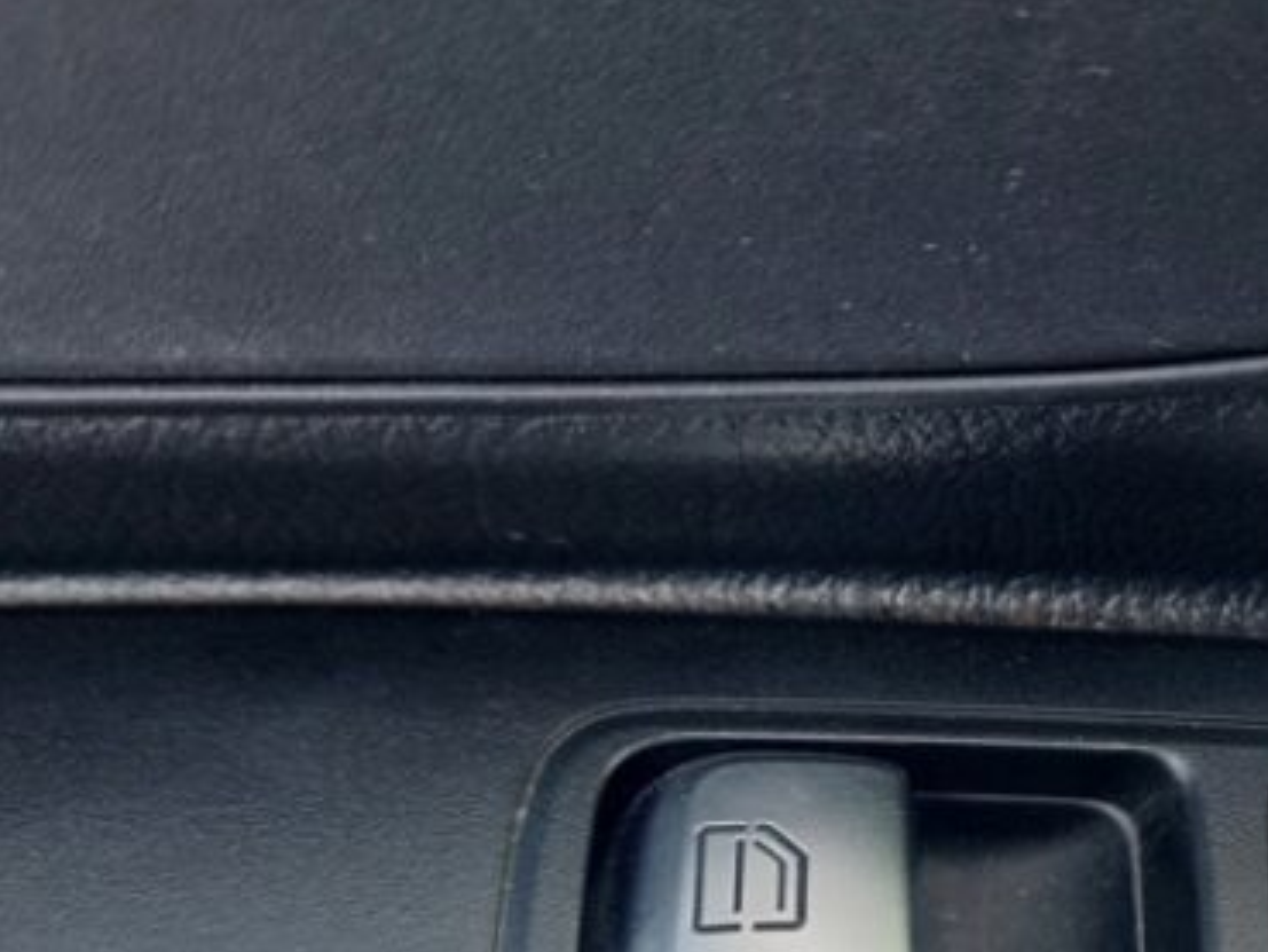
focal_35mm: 52
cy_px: 900
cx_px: 1148
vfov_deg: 26.8
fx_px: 1905
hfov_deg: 34.7
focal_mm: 5.23
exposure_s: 1/113
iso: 25
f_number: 1.8
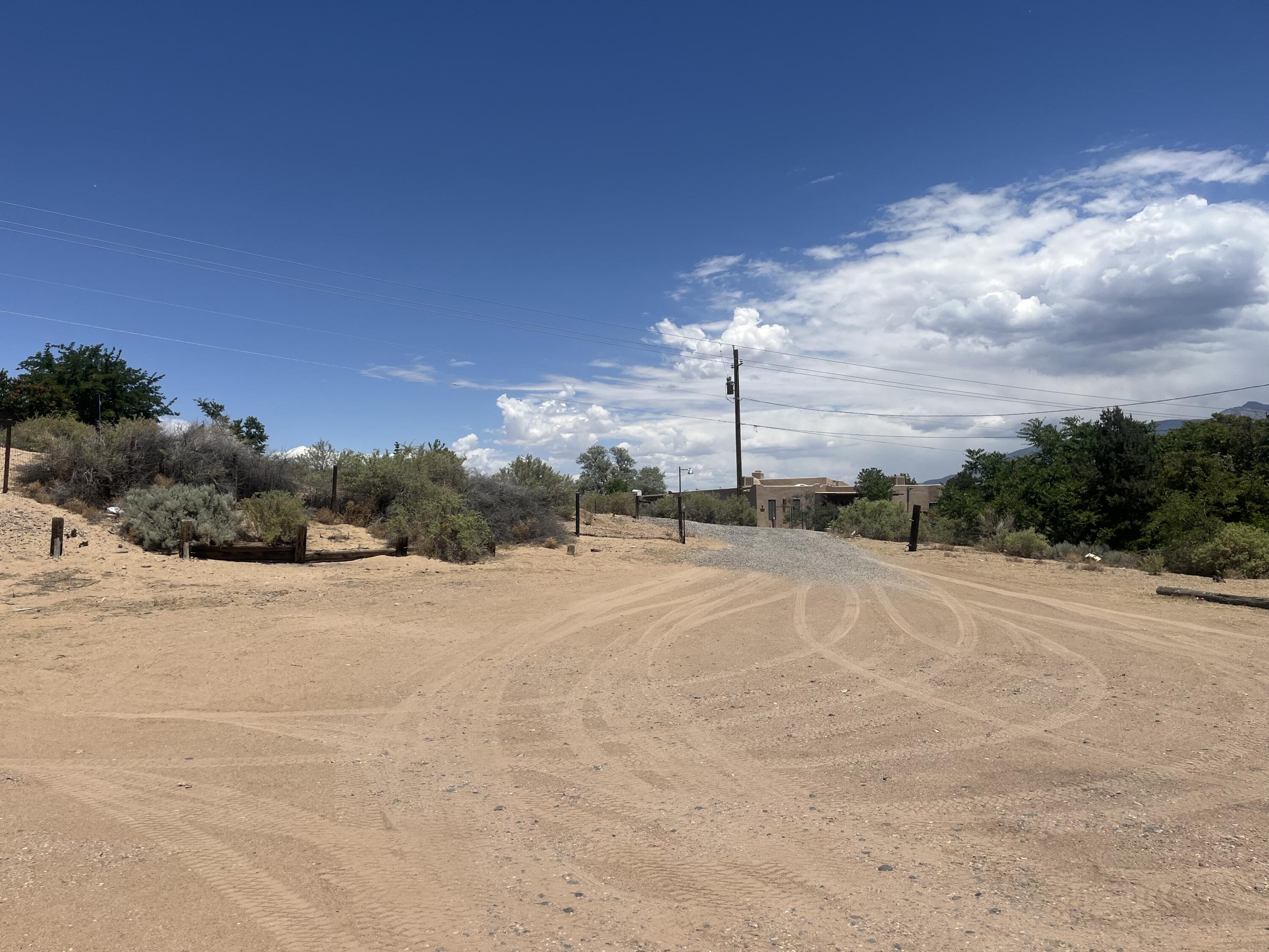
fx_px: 953
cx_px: 634
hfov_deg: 67.3
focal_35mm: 26
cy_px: 476
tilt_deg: +3.6
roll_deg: +1.2
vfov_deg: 53.1
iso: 50
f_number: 1.6
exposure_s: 1/7353
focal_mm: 5.1
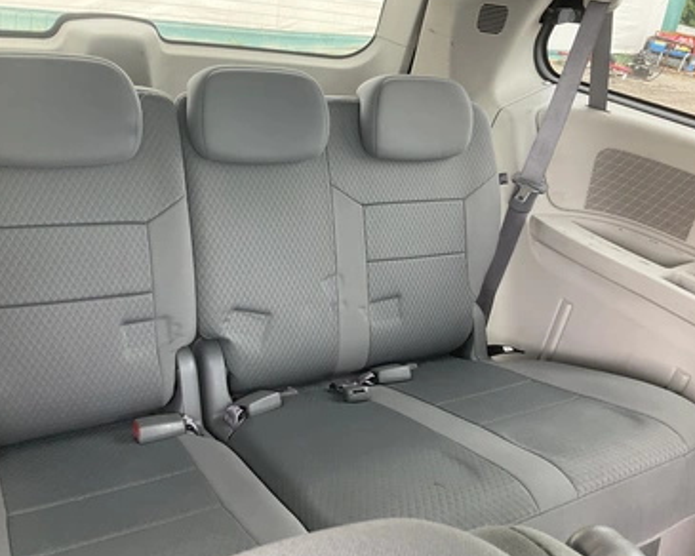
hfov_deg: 57.1
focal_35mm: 31
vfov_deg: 47.1
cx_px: 328
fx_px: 638
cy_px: 276
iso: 64
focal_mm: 3
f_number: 1.8
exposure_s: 1/61
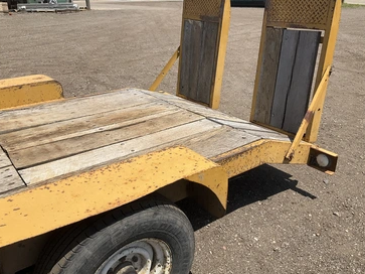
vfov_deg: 44.1
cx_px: 186
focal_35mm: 32
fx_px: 337
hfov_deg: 56.8
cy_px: 137
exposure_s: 1/2058
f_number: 1.8
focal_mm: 3
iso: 25
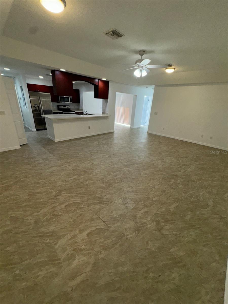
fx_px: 123
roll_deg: -2.9
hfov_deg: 85.7
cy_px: 152
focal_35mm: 14
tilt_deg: -23.0
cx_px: 114
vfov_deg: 102.1
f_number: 2.2
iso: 40
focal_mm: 2.22
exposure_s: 1/122
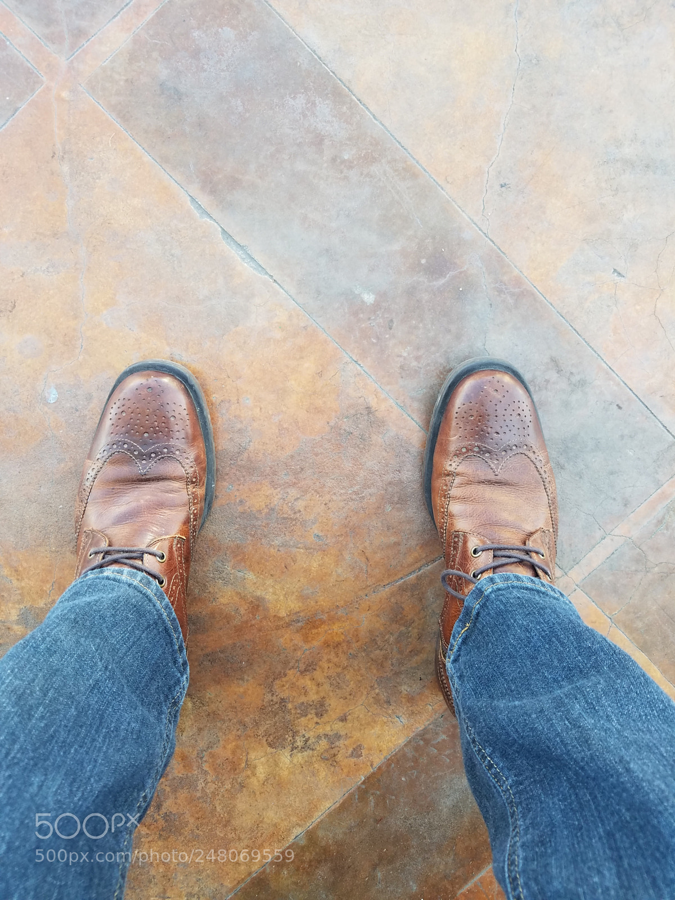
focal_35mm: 26
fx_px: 676
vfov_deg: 67.3
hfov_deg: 53.1
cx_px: 338
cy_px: 450
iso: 64
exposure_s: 1/120
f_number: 1.7
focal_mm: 4.2
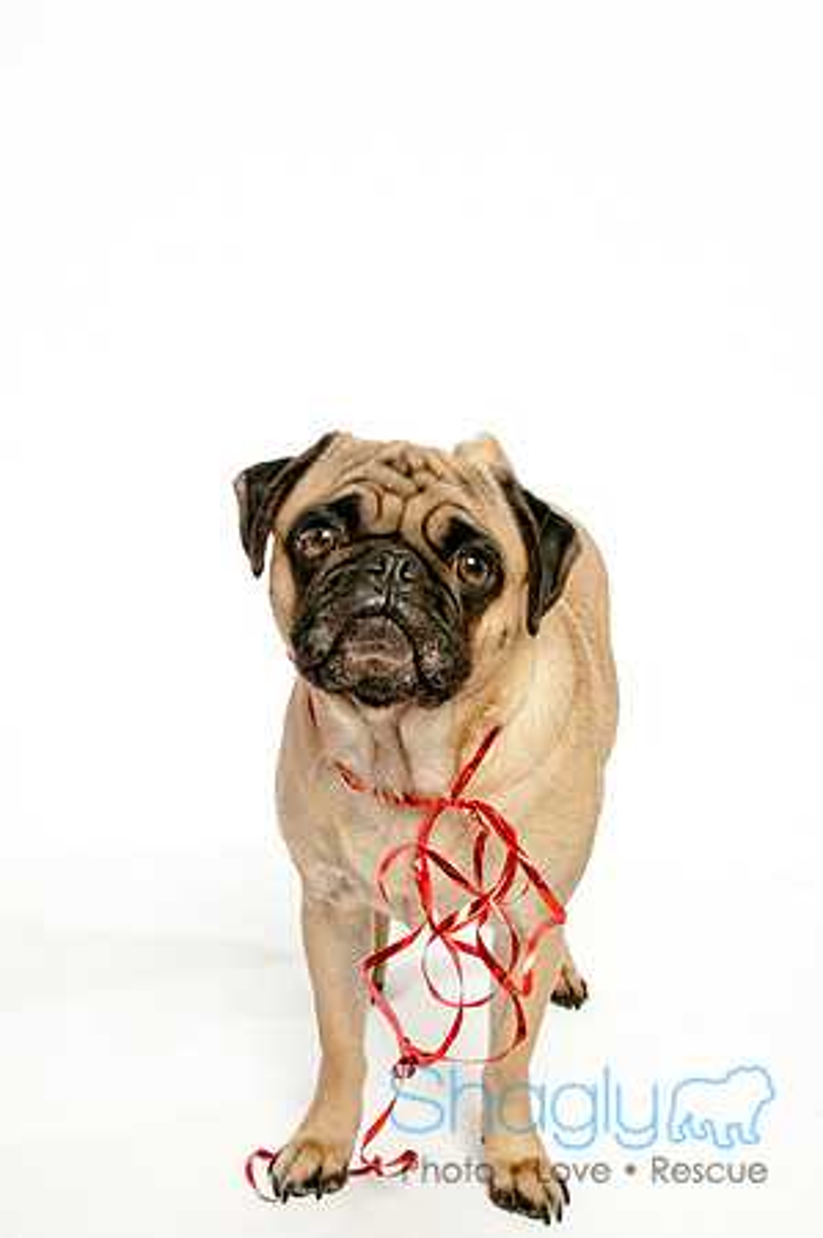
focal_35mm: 48
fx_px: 1650
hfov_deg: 28.0
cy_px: 619
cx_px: 412
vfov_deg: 41.2
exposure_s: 1/250
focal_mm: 32
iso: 200
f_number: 14
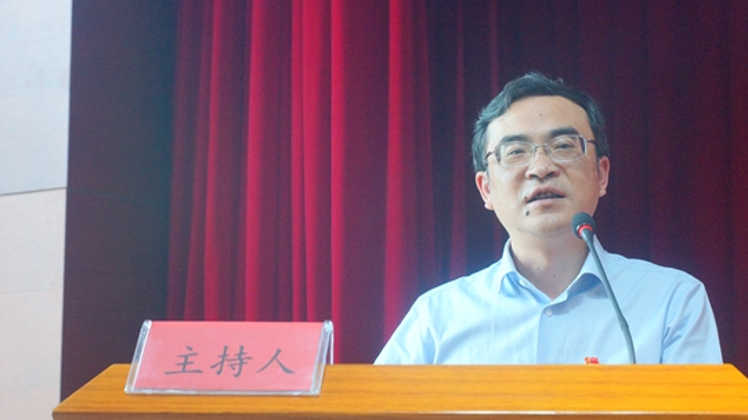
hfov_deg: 22.9
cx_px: 437
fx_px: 1844
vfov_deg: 13.0
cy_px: 230
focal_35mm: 93
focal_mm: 50
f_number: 4
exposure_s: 1/160
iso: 800
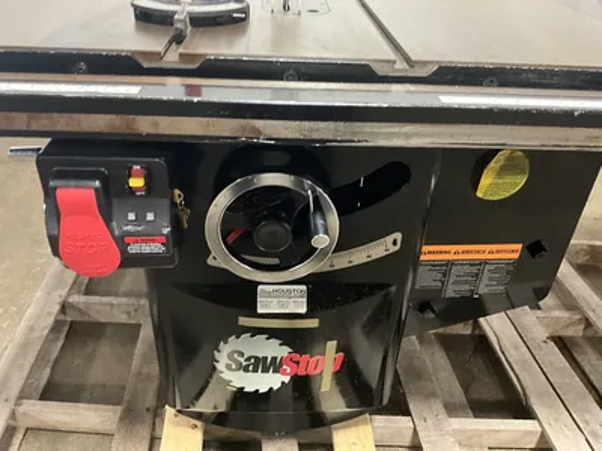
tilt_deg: -34.0
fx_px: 504
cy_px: 226
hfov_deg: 61.7
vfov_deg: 48.2
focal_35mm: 29
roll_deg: -3.0
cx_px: 301
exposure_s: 1/30
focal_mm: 3
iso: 400
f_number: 1.8
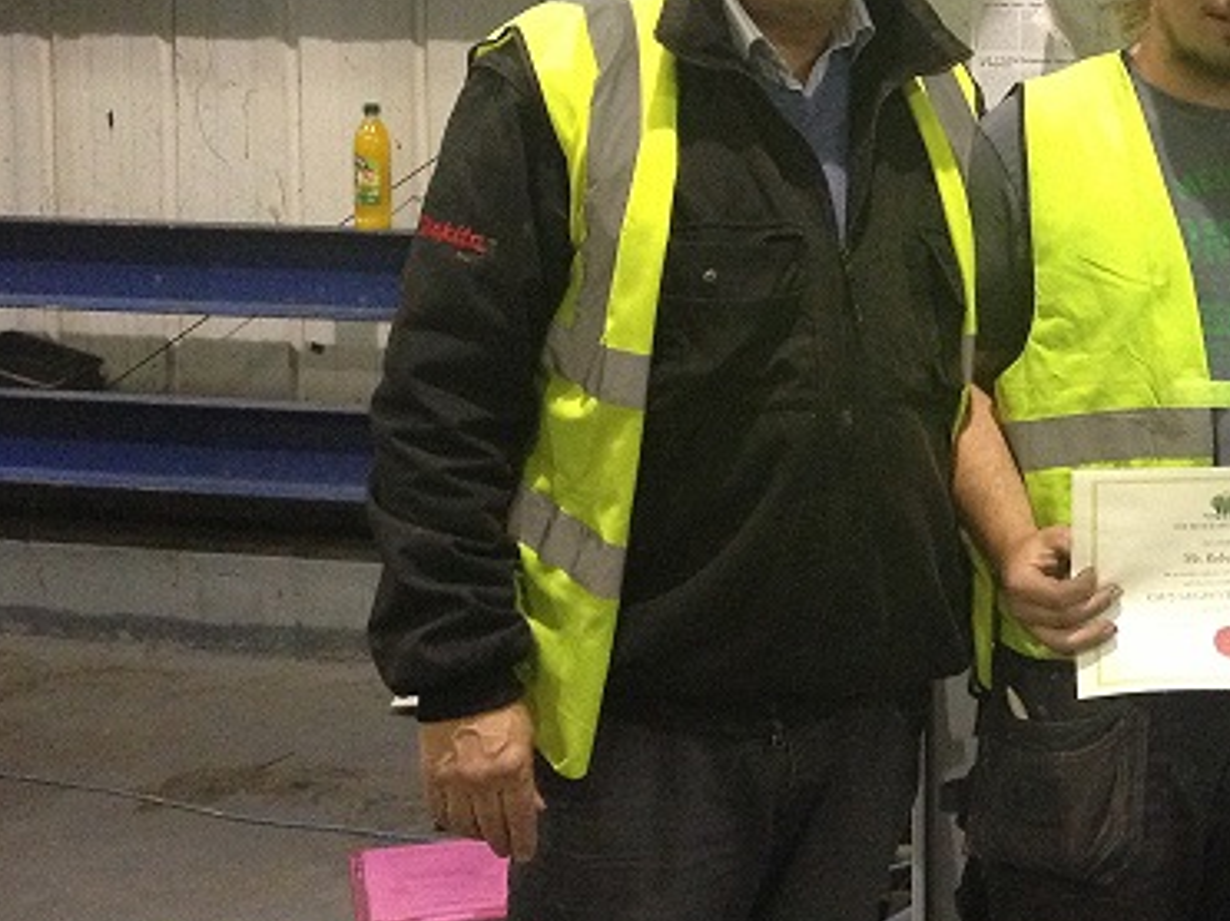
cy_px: 176
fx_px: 2735
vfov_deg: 18.9
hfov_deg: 24.3
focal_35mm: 77
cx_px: 1210
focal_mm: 4.28
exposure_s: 1/20
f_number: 2.4
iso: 320
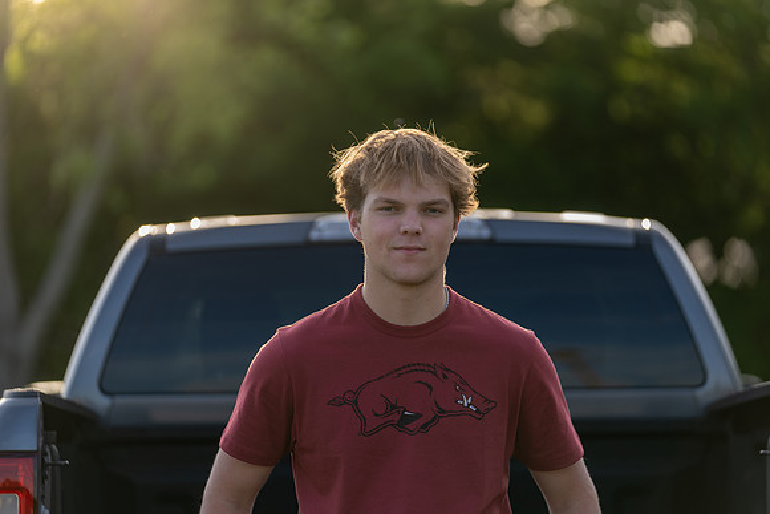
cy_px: 257
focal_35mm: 160
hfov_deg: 12.8
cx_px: 385
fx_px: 3425
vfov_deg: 8.6
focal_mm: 155
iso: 64
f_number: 2.8
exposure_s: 1/250
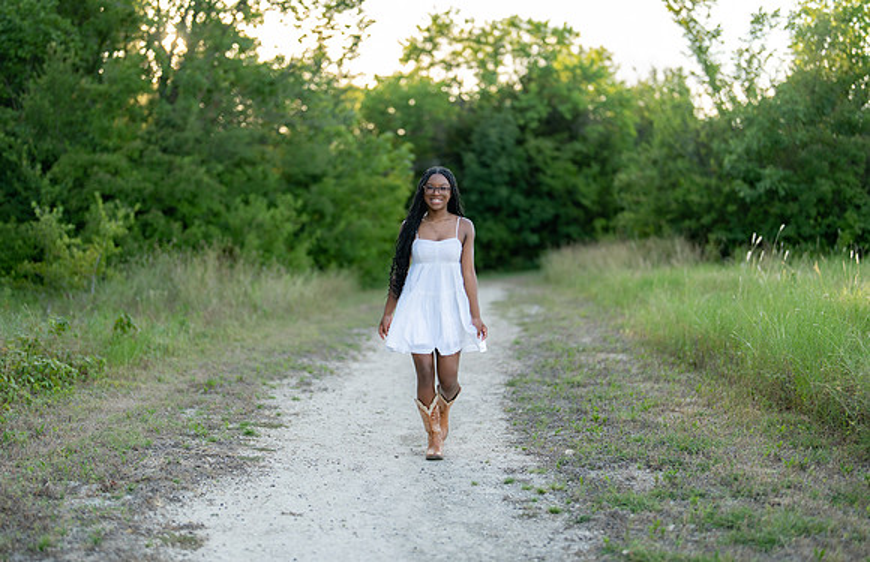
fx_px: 1268
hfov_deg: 37.9
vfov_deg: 25.0
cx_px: 413
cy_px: 265
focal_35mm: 53
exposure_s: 1/1000
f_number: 1.2
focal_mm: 50
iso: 100
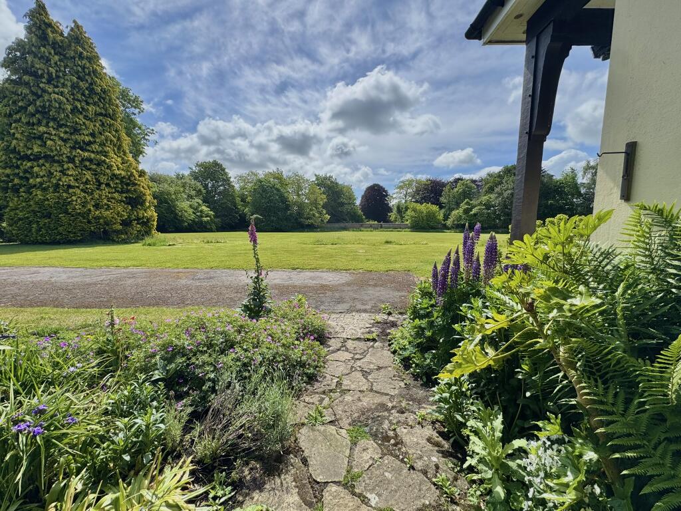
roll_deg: +0.0
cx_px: 340
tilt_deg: -7.8
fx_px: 275
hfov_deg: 102.1
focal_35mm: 14
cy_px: 256
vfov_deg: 85.7
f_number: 2.2
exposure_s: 1/2083
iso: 50
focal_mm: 2.22
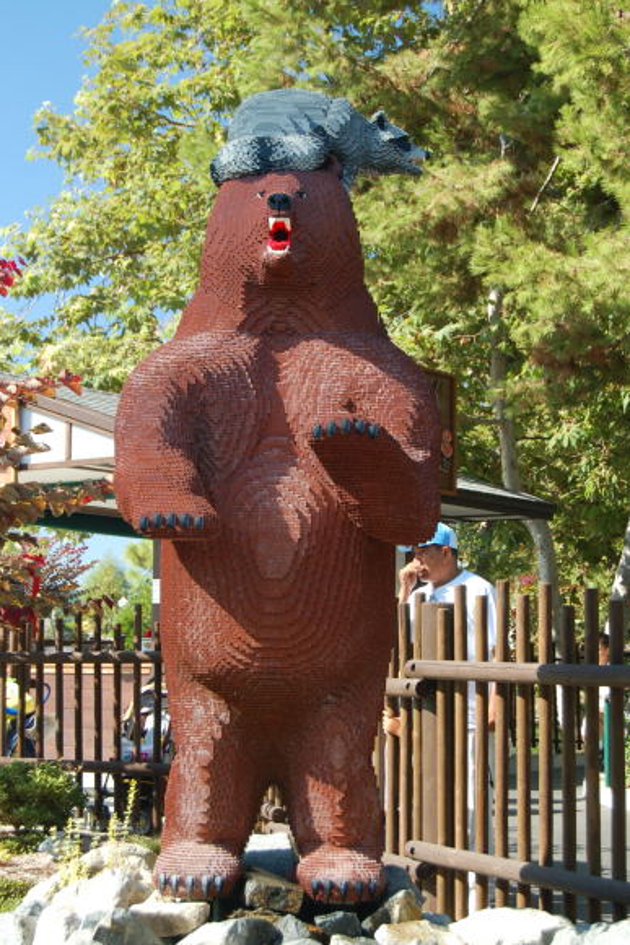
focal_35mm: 66
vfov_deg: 30.5
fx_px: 1733
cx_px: 292
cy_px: 478
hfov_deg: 20.6
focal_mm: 40
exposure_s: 1/125
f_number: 5.6
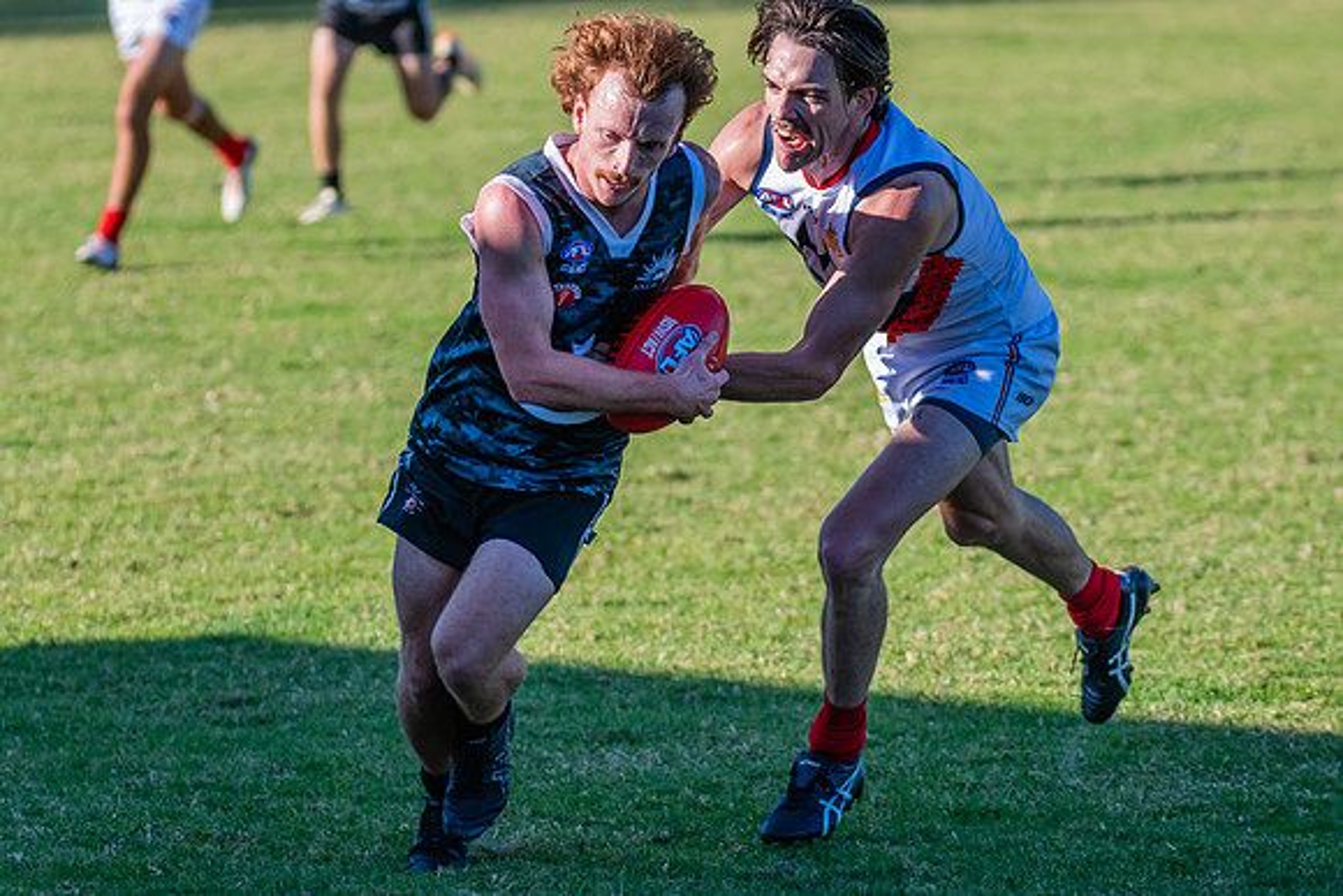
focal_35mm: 298
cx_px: 742
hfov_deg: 6.9
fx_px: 11128
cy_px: 495
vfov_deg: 4.6
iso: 800
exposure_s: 1/1600
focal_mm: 270
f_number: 7.1
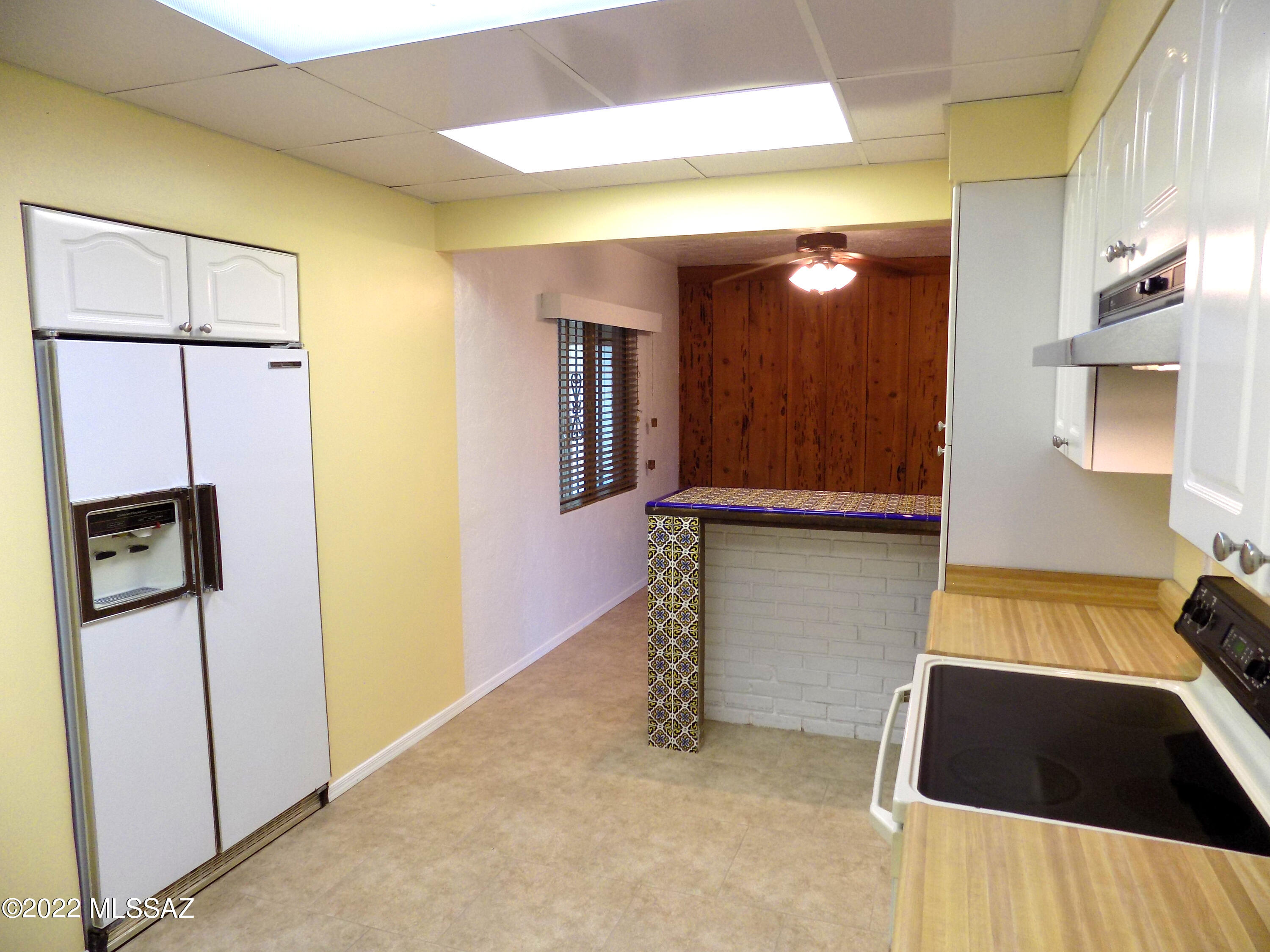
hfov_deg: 73.9
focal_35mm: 23
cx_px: 635
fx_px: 844
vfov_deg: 58.9
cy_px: 476
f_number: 3.1
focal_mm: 4
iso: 125
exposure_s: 1/30
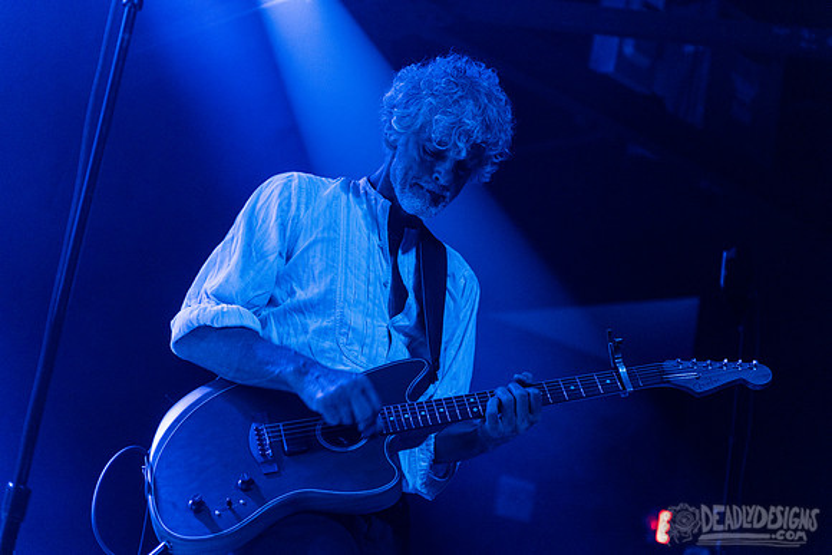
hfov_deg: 32.4
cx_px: 416
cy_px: 278
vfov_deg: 21.9
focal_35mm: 62
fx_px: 1433
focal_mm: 62
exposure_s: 1/160
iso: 2500
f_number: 3.2
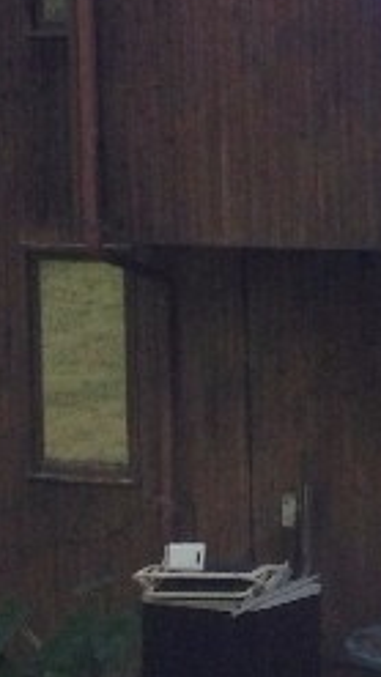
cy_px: 259
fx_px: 2675
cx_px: 844
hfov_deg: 7.7
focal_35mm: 149
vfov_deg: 14.4
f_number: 2.4
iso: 25
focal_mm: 3.3
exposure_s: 1/399
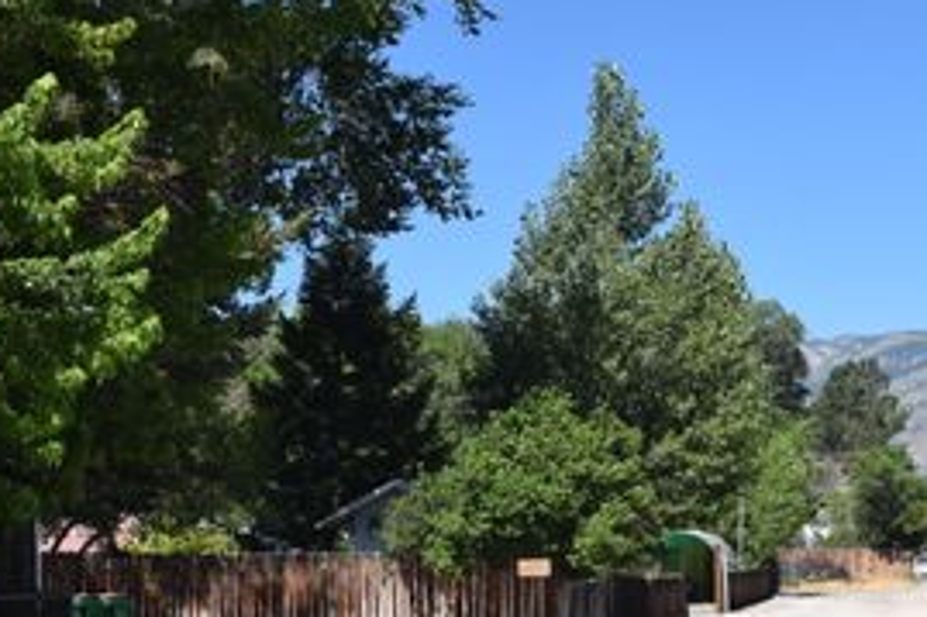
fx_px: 2007
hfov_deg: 25.9
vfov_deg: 17.2
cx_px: 593
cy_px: 567
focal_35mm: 78
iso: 100
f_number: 9
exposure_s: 1/200
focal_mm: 28
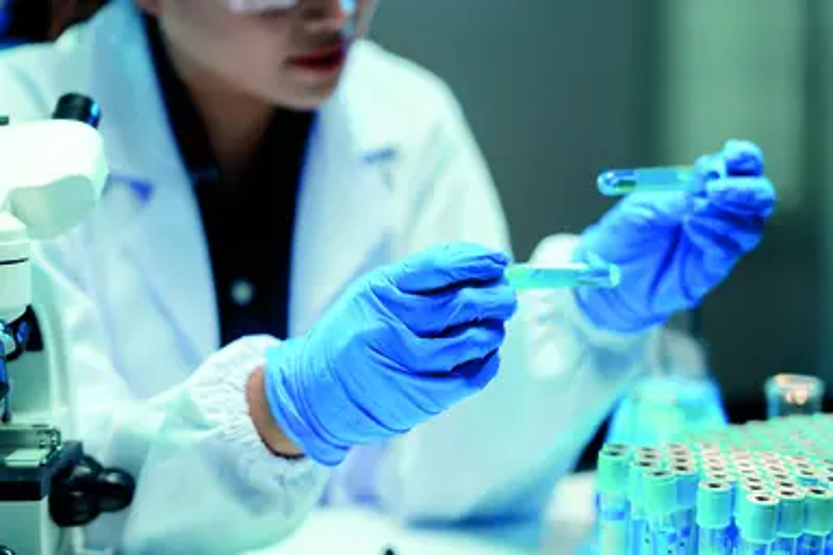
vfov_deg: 19.5
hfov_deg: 28.8
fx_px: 1620
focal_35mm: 70
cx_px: 416
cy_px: 278
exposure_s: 1/500
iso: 800
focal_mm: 70
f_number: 2.8
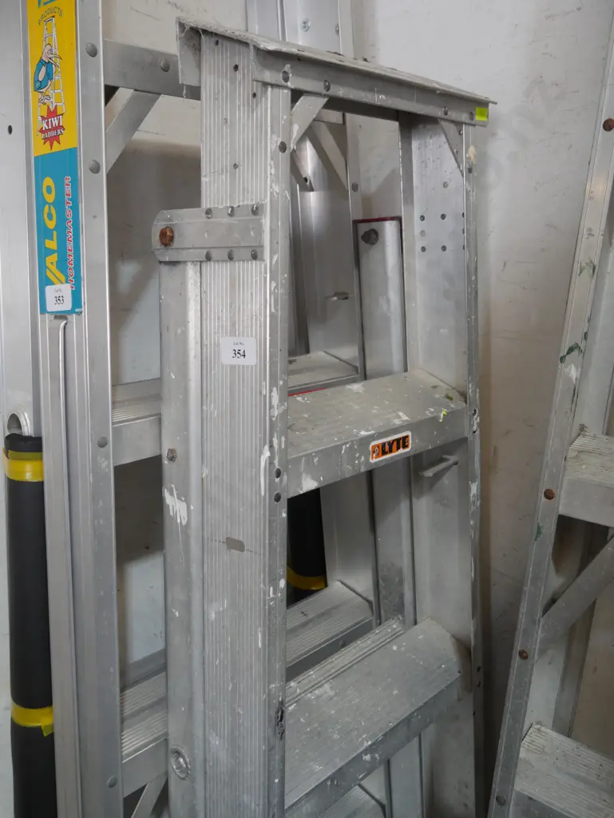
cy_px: 409
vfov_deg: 56.8
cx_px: 307
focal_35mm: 32
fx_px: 756
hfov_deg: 44.2
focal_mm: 16
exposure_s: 1/60
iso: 640
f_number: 3.6
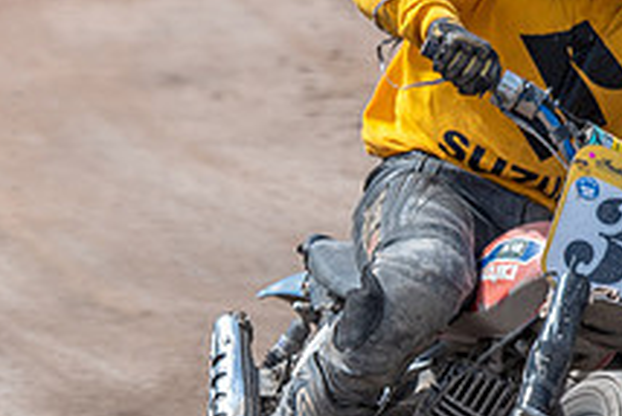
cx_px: 539
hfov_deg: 1.5
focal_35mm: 1386
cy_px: 417
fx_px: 23962
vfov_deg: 1.0
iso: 100
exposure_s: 1/320
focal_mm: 370
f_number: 8
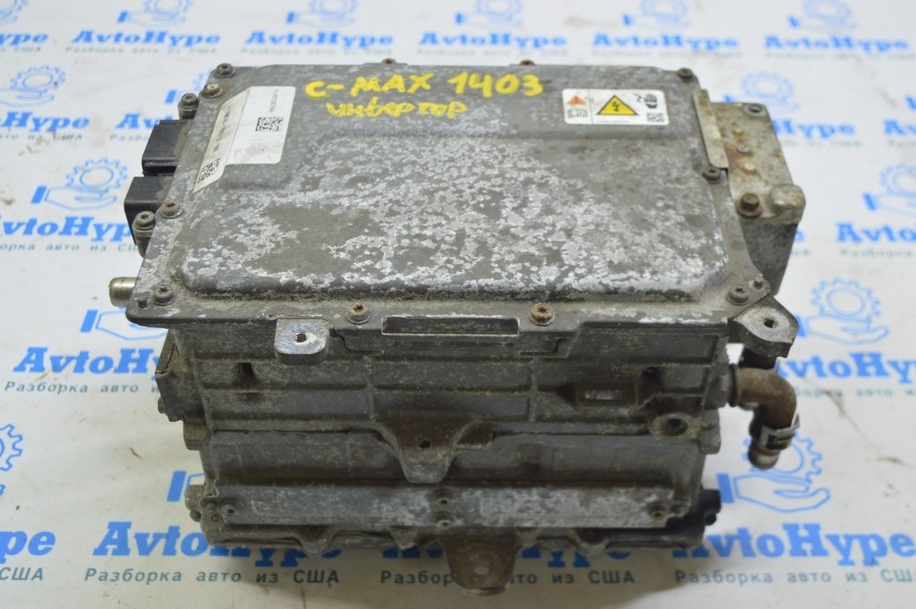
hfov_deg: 48.0
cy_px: 304
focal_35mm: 40
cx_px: 458
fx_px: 1030
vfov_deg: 33.0
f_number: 5.6
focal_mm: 27
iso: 400
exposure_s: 1/20
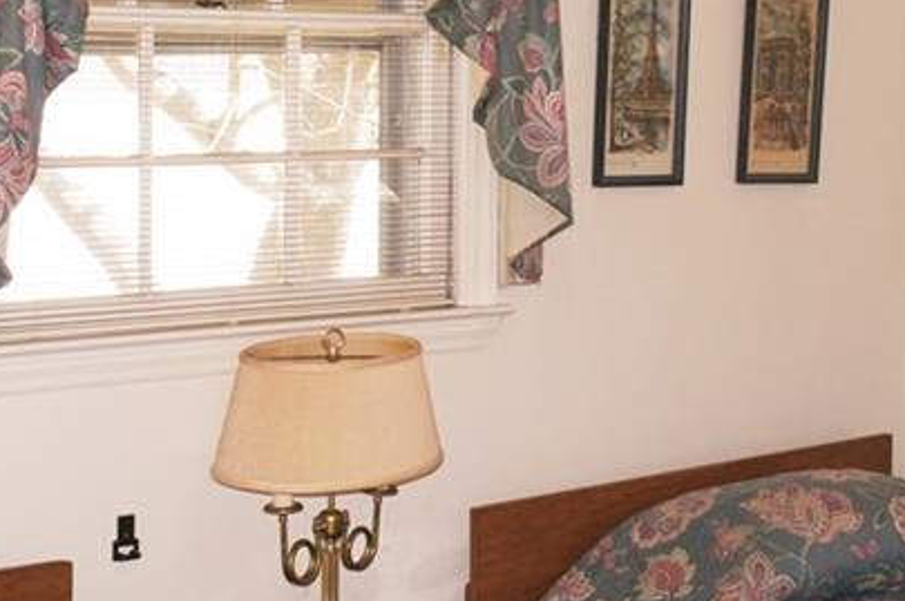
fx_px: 2285
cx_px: 597
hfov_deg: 22.3
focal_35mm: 91
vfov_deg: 15.0
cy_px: 185
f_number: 6.3
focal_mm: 24
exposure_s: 1/100
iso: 200
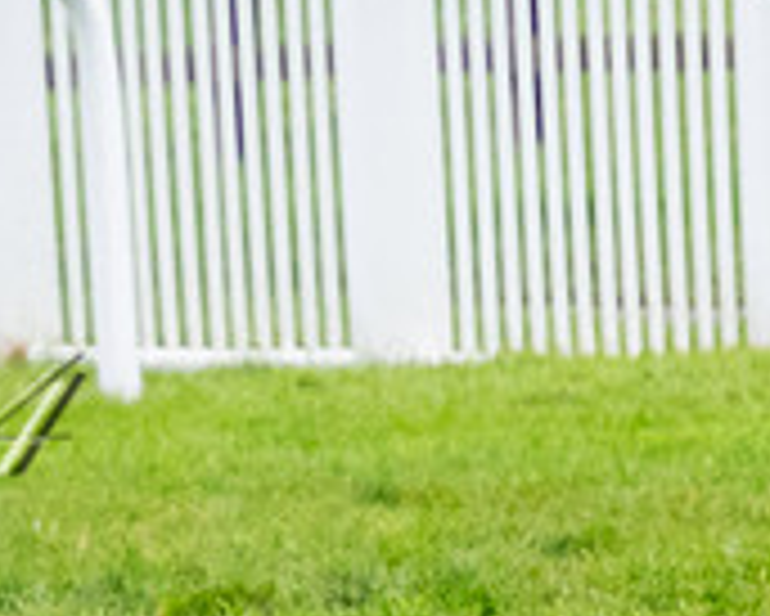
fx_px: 42617
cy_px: 423
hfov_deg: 1.0
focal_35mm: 1869
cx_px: -322
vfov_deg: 0.8
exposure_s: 1/1250
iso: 1000
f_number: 4
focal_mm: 210
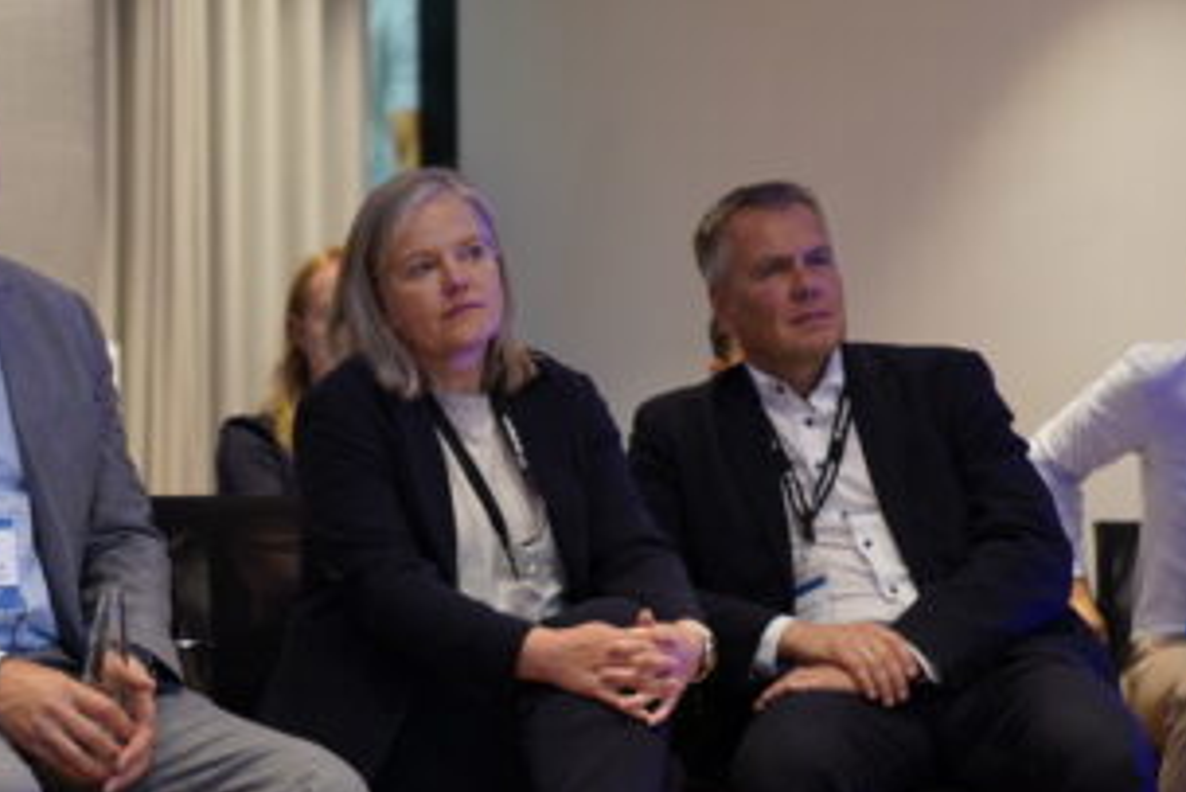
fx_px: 4779
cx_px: 168
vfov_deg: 9.5
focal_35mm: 145
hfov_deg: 14.0
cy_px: 503
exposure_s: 1/125
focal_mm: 70
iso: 800
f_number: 2.8
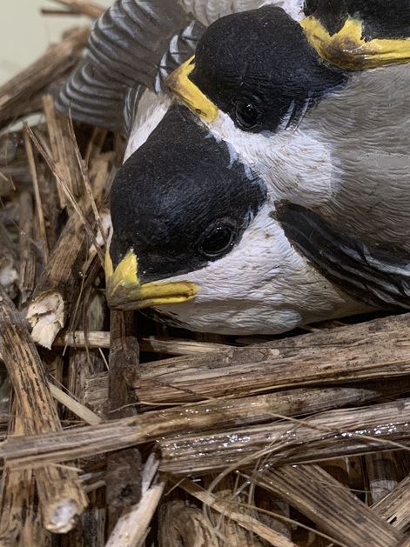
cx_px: 327
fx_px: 949
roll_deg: +1.2
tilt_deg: -33.1
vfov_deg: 31.6
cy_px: 136
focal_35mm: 60
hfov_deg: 24.0
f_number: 1.8
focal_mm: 4.25
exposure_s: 1/60
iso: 160
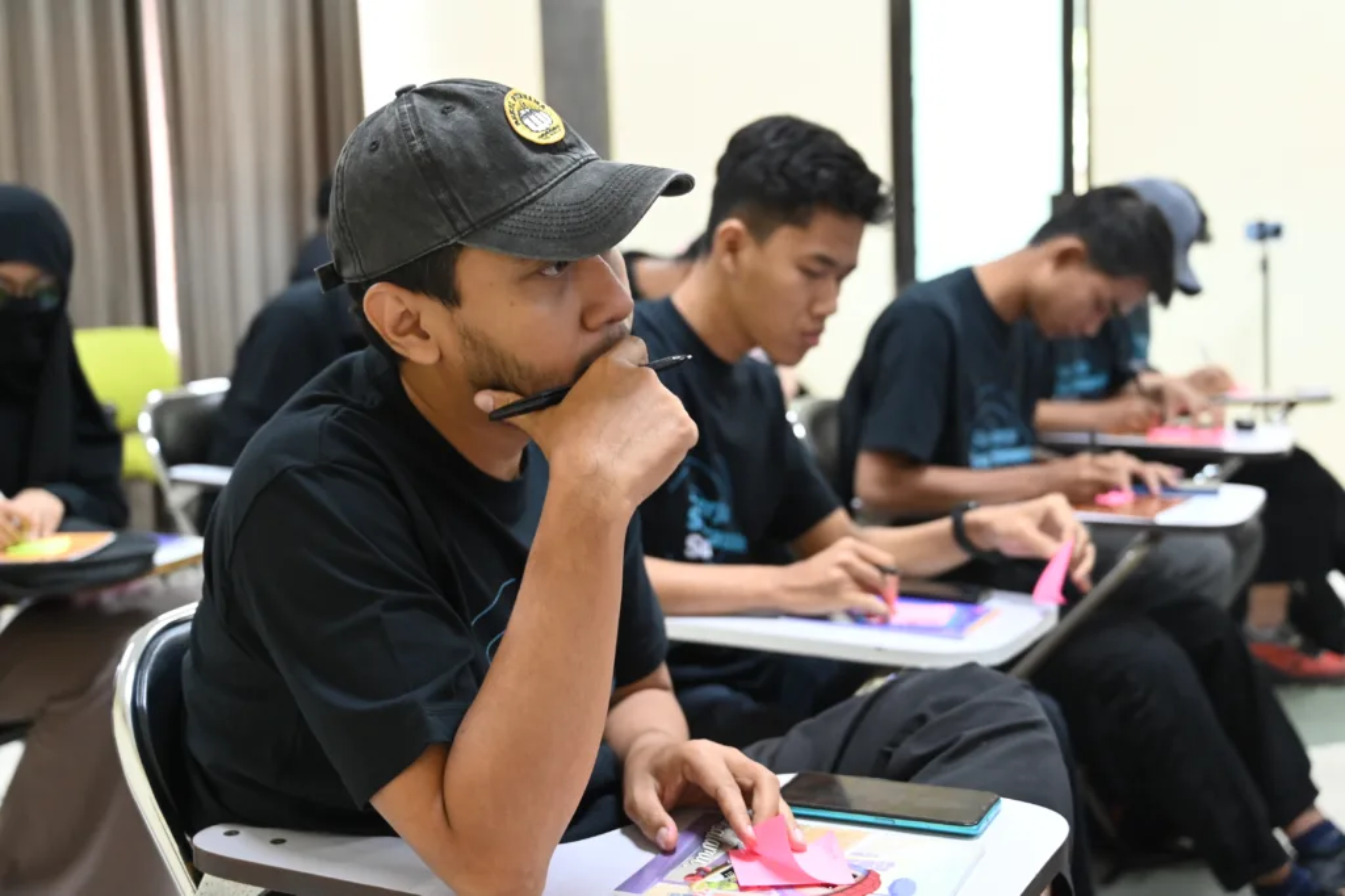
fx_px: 1755
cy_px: 448
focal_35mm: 47
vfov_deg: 28.6
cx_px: 672
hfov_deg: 41.9
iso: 3600
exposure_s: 1/60
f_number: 4
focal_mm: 47
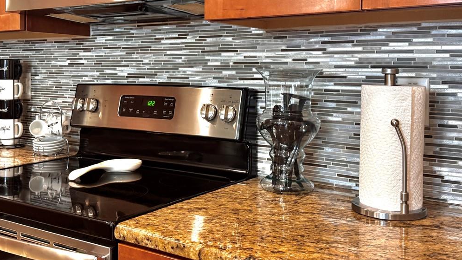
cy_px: 76
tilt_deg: -1.4
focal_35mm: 42
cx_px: 203
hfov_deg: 48.3
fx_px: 514
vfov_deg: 28.1
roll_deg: -0.9
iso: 320
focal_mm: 6.76
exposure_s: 1/60
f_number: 1.78
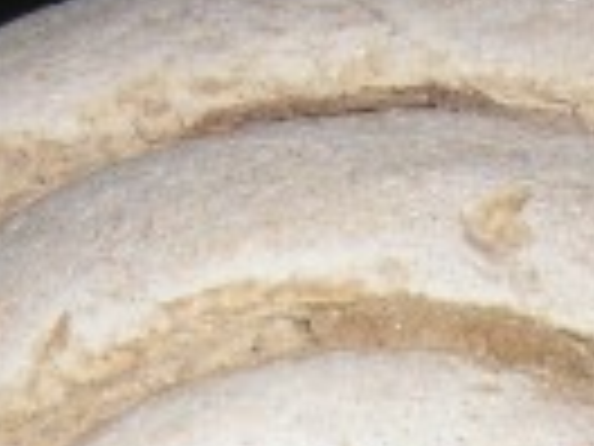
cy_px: 1072
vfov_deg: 6.2
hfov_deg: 8.6
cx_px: 410
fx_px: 3964
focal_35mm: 231
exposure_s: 1/45
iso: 160
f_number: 6.6
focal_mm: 6.3
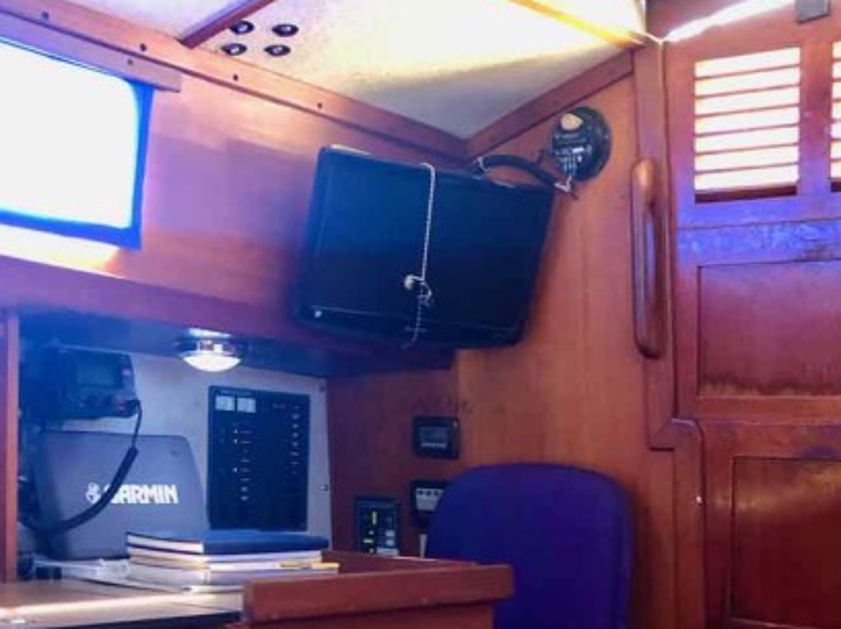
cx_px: 543
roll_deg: -3.1
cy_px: 608
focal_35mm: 55
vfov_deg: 25.4
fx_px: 1335
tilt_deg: -6.0
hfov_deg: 34.7
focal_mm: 3.99
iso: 100
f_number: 1.8
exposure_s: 1/4
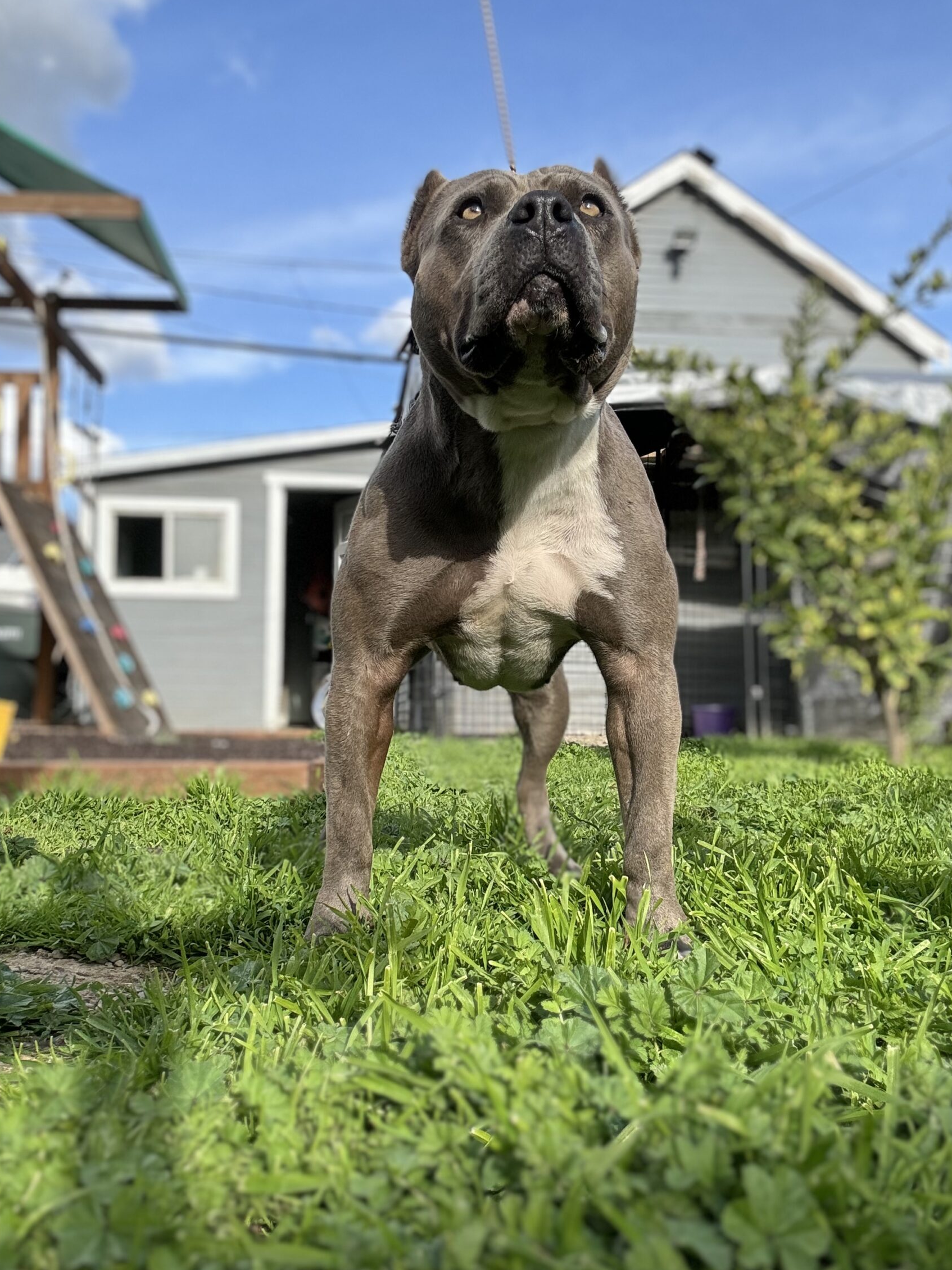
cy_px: 643
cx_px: 424
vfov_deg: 54.0
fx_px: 1247
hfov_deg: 41.7
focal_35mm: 34
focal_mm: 2.69
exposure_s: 1/794
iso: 25
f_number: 1.9
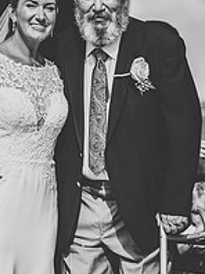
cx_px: 65
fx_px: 1733
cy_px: 90
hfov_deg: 6.8
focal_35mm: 219
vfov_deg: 9.0
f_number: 2.8
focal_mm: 100
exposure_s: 1/3200
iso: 200
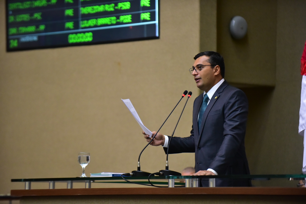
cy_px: 102
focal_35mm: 200
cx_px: 153
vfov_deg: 6.9
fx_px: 1700
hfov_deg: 10.3
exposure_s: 1/200
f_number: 3.2
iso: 2500
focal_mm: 200
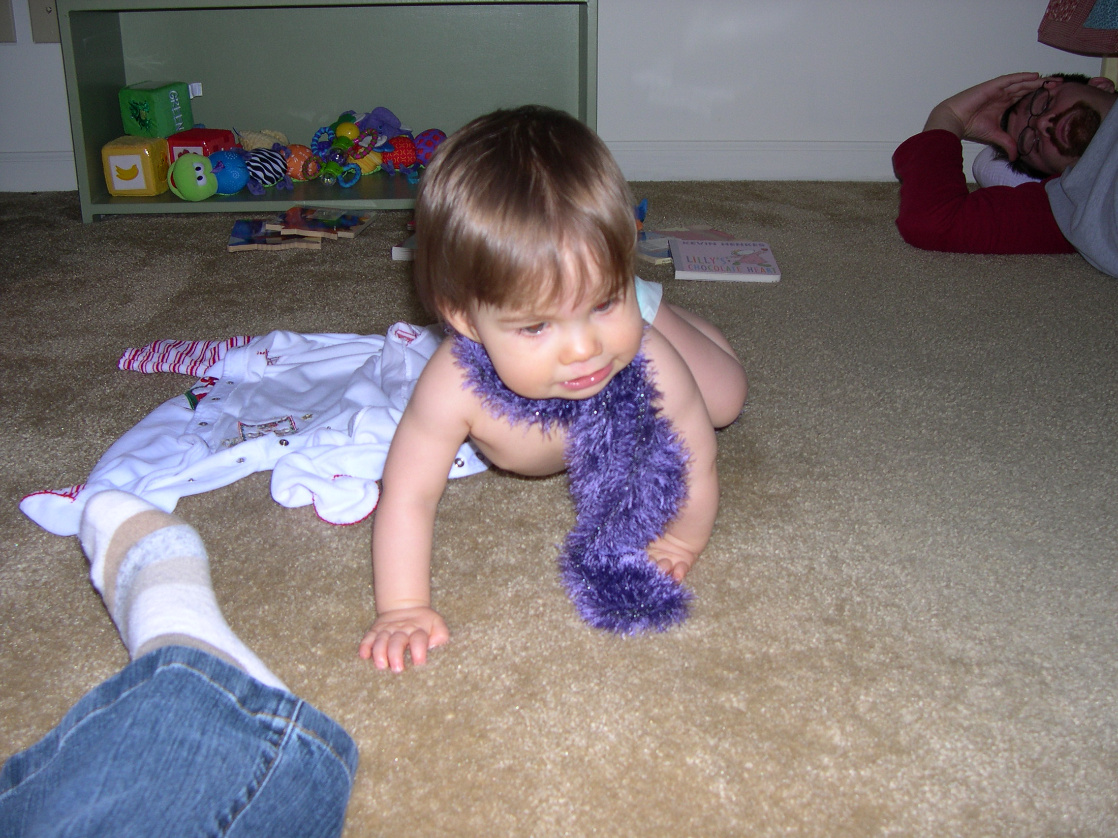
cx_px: 559
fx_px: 1227
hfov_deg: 49.0
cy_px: 419
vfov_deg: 37.7
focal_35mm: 38
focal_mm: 8
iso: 100
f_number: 2.8
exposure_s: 1/60
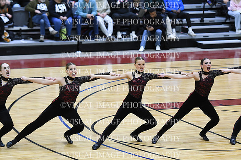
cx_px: 120
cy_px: 80
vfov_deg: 7.6
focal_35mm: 180
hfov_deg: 11.4
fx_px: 1205
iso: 3200
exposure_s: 1/400
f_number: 2.8
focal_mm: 120
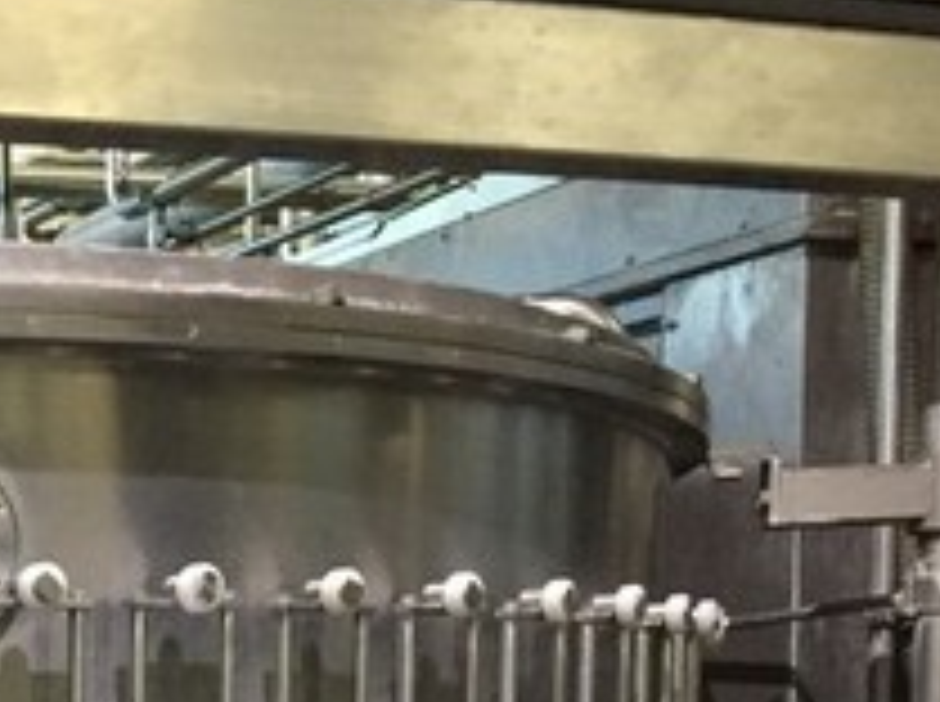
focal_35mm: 89
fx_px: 2413
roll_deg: +0.1
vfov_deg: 15.4
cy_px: 1017
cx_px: -405
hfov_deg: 19.6
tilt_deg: -5.6
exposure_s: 1/25
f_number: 2.2
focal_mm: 4.15
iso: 250
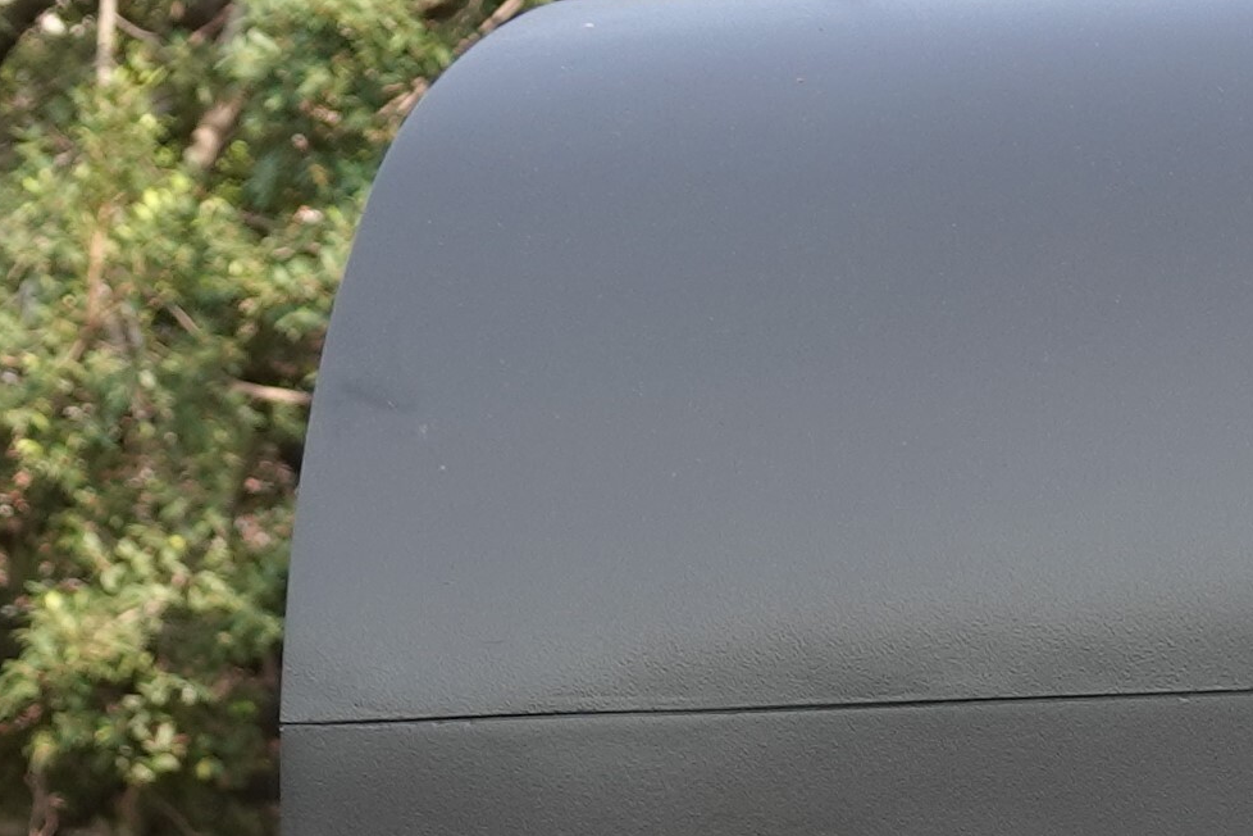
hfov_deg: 9.9
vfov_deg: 6.8
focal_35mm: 189
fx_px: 6578
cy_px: 2061
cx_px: 2756
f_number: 3.2
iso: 100
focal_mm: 12.96
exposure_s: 1/250
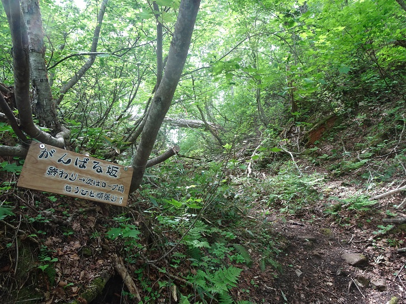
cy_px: 152
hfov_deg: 71.6
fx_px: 282
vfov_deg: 56.8
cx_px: 203
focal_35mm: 24
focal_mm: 4.1
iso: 80
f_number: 3.5
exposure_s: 1/50
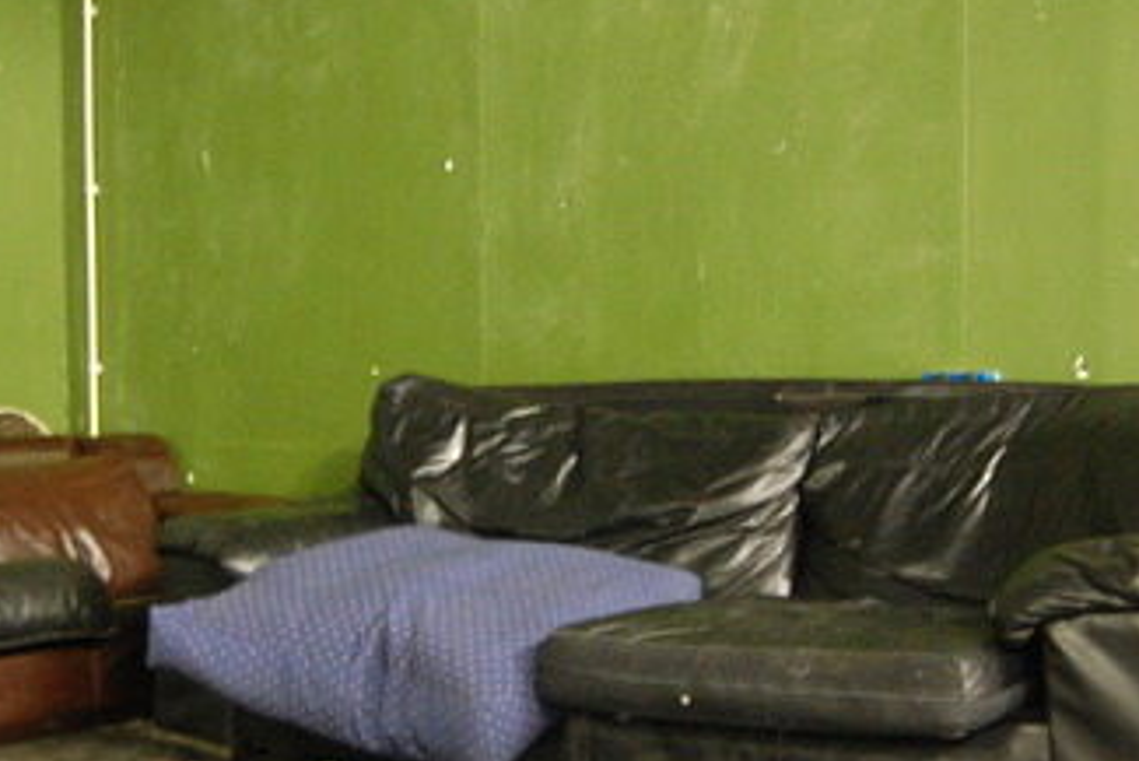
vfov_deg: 20.3
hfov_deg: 30.1
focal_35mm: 67
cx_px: 564
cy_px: 501
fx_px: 2121
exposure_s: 1/3
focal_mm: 22
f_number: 3.8
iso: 1600
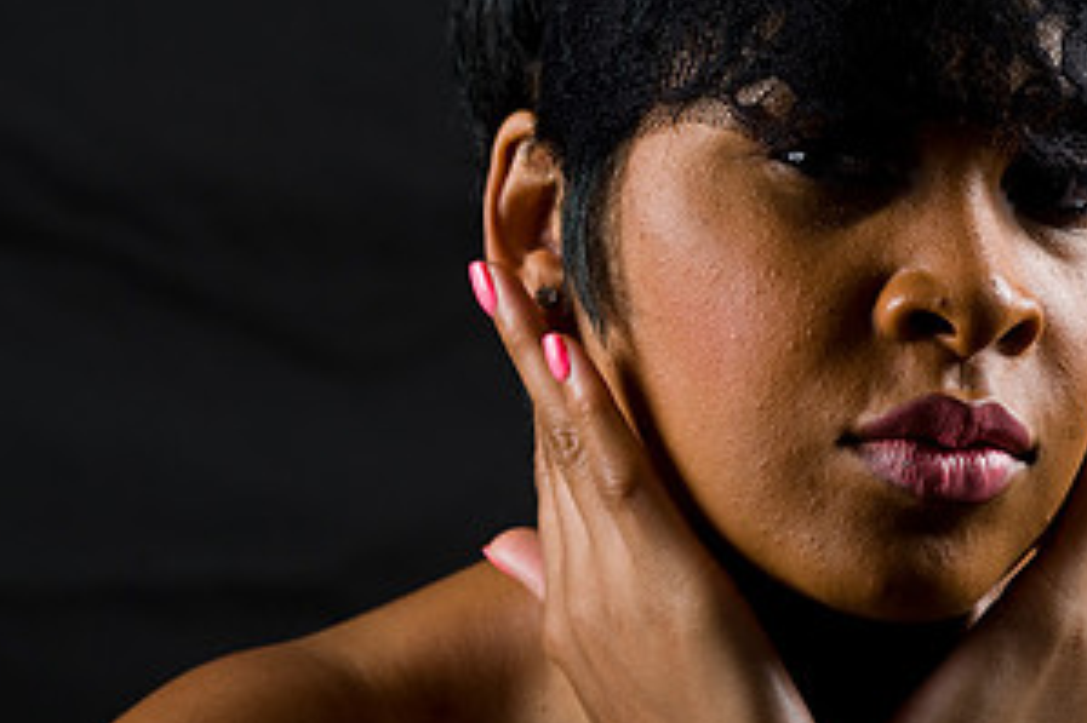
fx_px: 9083
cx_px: 502
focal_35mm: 301
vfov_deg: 4.6
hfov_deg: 6.8
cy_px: 229
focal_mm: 155
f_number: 5.6
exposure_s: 1/125
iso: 200
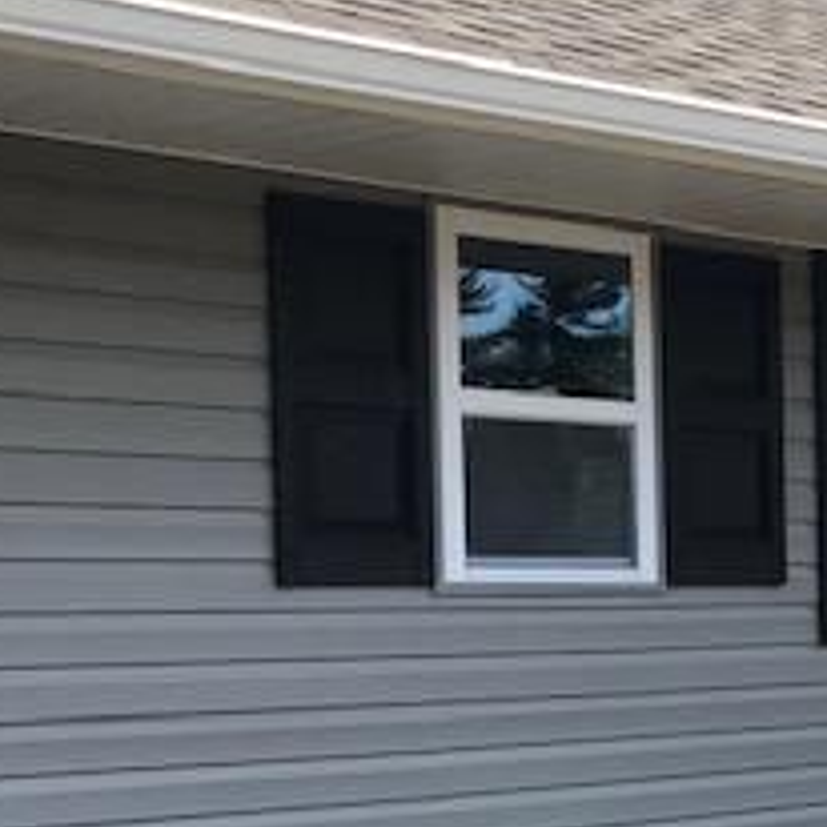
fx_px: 2081
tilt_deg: -2.8
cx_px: 1128
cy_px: 719
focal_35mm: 77
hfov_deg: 20.2
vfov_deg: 22.0
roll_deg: +0.2
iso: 20
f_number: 1.8
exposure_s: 1/1451
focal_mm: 3.99
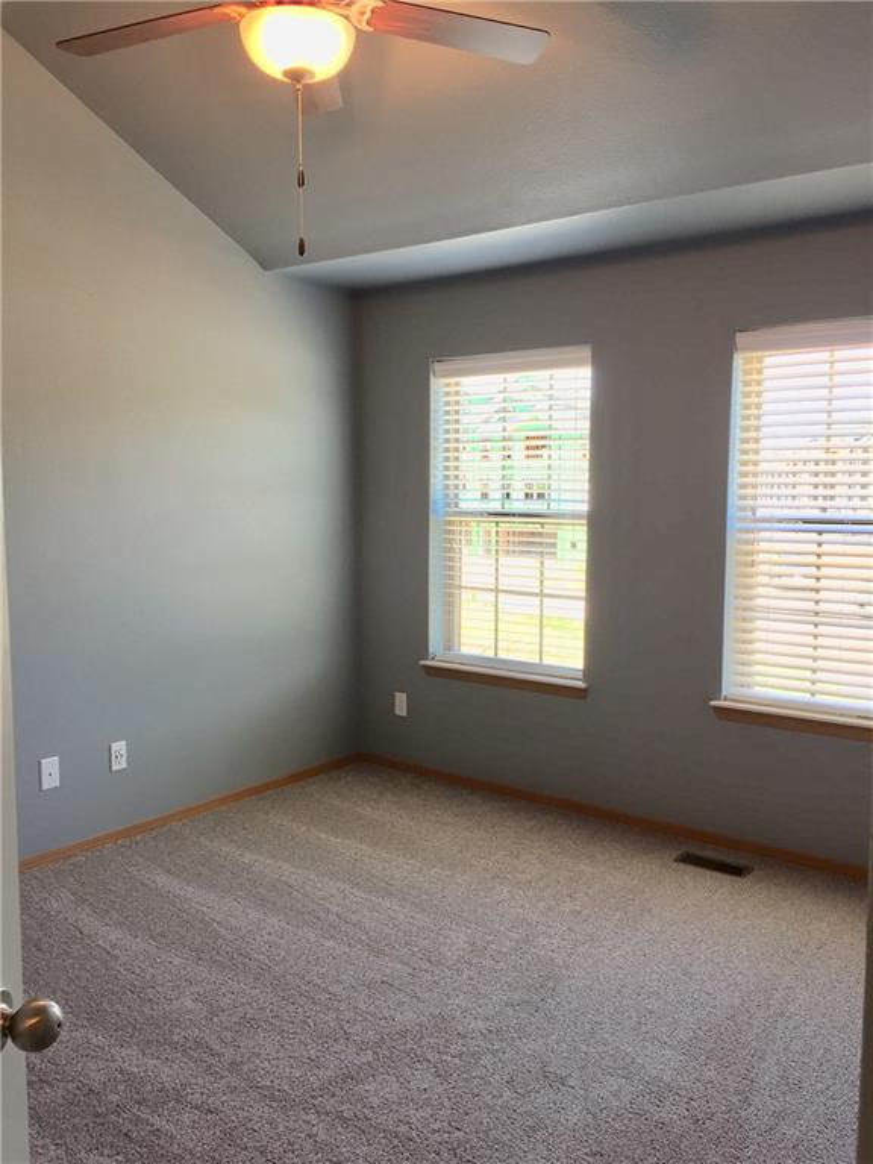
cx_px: 436
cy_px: 582
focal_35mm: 29
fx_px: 975
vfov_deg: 61.7
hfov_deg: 48.2
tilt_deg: -4.2
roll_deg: -2.4
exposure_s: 1/40
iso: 40
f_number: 2.2
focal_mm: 4.15
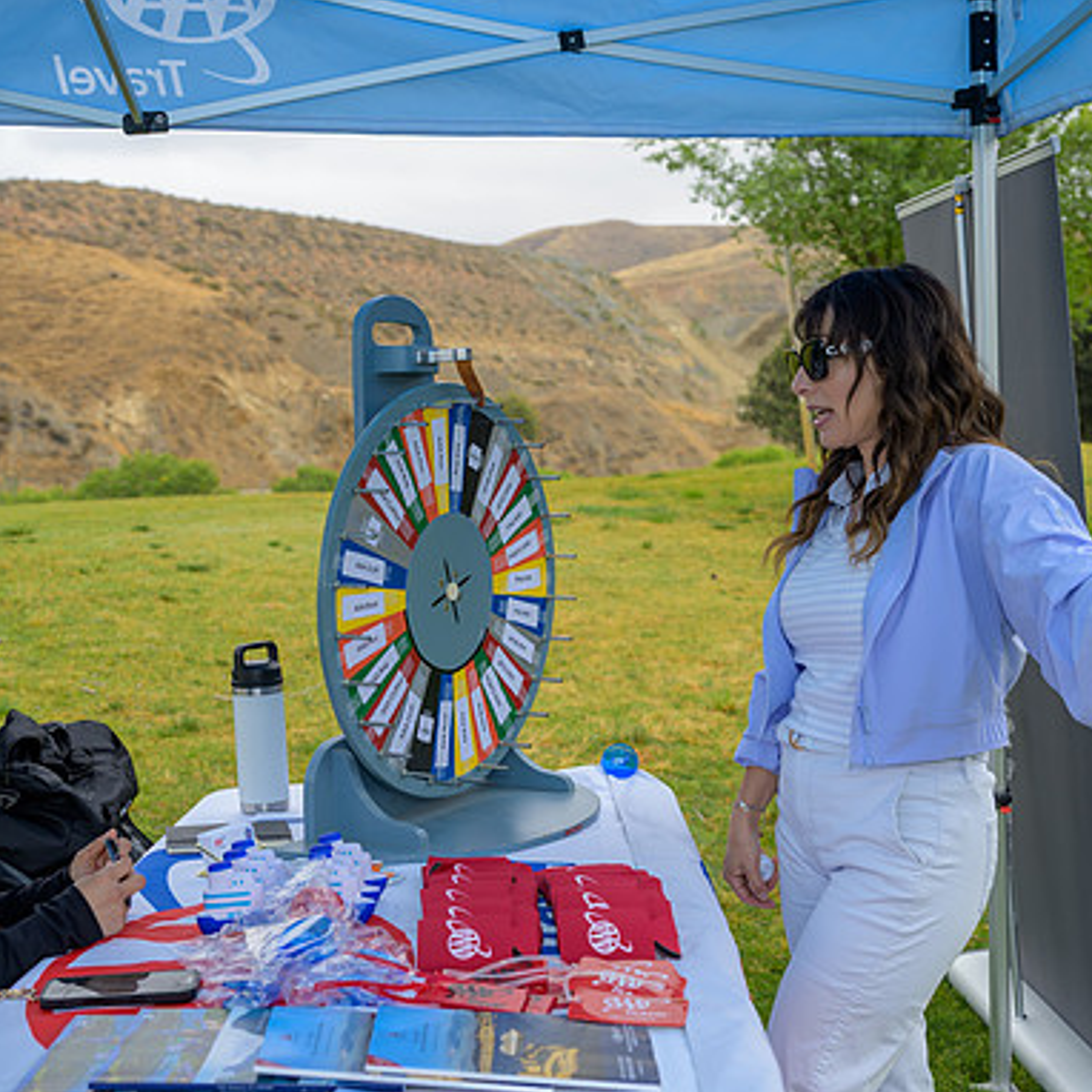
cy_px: 550
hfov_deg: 34.7
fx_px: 1749
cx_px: 572
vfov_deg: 34.7
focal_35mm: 49
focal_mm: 38
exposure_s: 1/200
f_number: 4
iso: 100
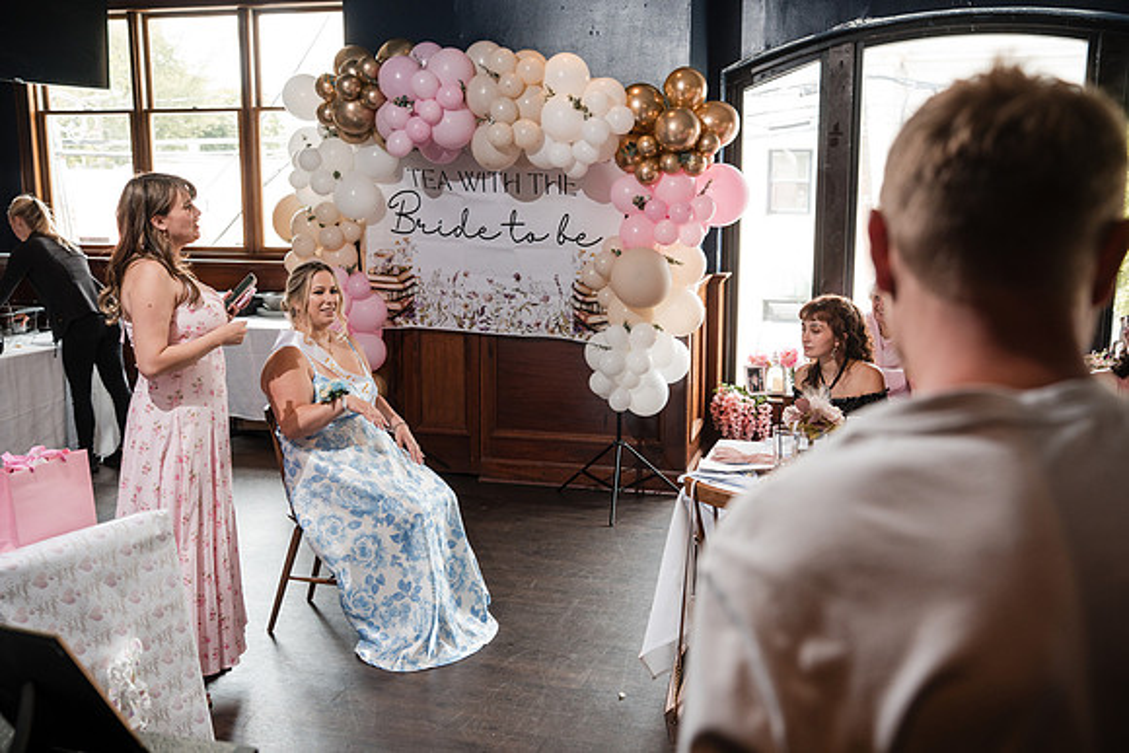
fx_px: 1161
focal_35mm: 37
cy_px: 376
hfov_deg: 51.9
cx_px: 564
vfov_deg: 36.0
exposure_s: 1/250
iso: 800
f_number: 4
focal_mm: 37
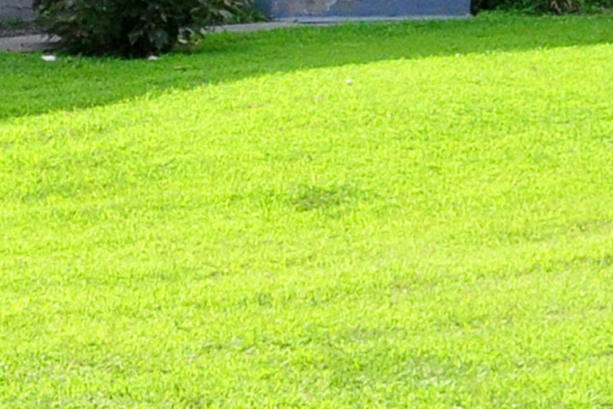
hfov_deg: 17.3
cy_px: -238
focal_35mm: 115
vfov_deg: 11.3
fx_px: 1958
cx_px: -17
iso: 400
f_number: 9
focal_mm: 20
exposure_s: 1/200
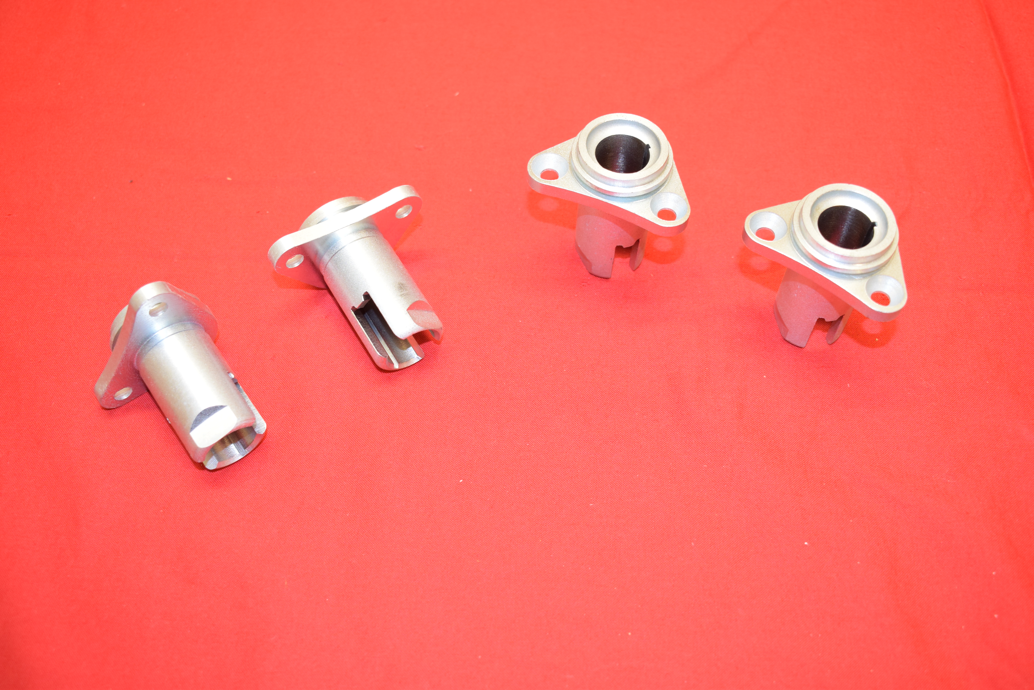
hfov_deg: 53.1
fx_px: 1034
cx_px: 517
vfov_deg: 36.9
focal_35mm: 36
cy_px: 345
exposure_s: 1/60
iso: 800
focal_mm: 24
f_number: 5
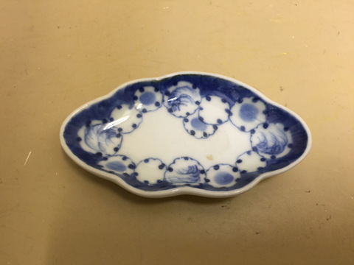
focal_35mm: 29
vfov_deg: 48.2
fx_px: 297
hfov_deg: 61.7
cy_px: 132
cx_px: 177
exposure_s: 1/17
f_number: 2.2
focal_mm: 4.15
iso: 50
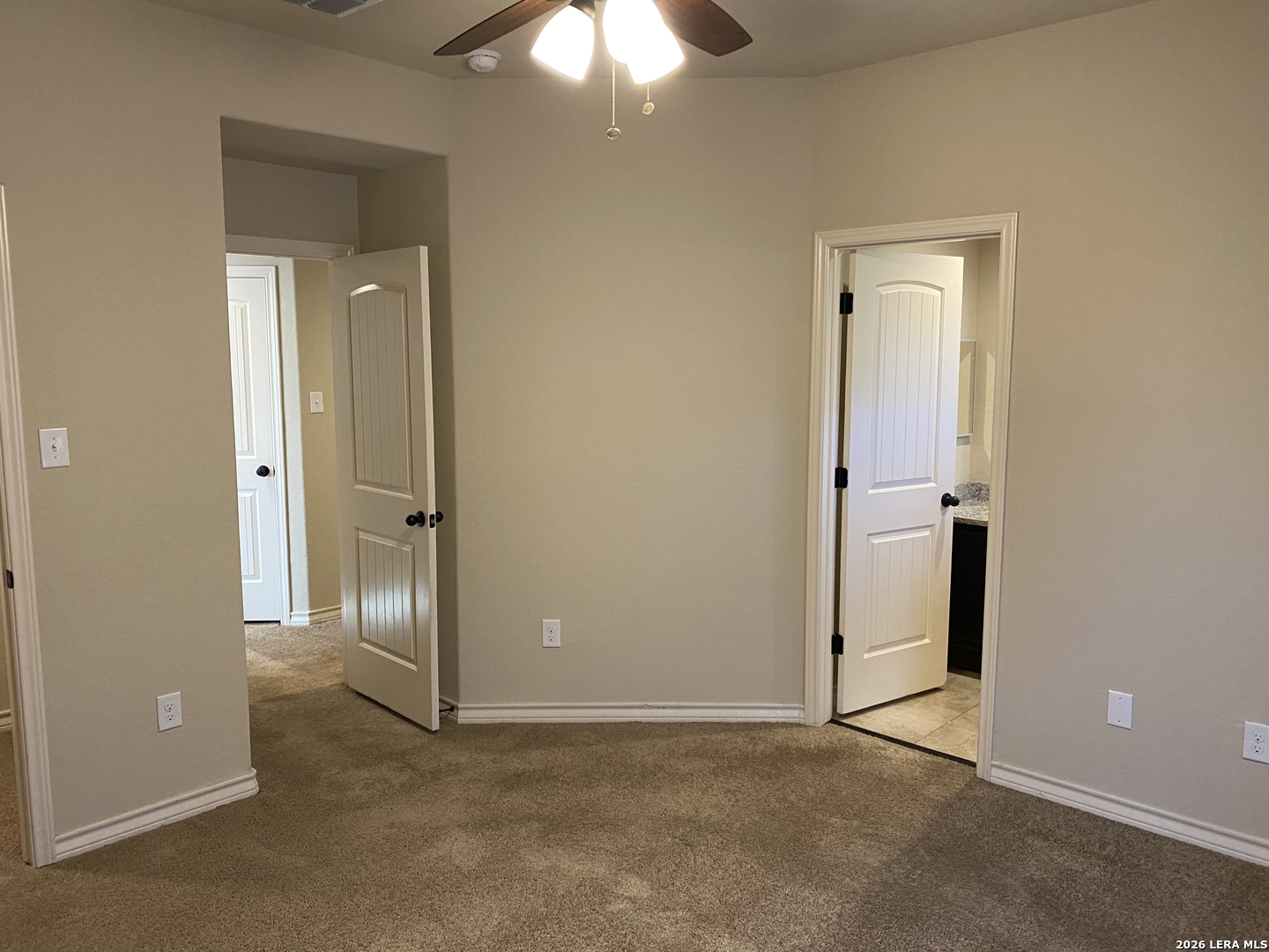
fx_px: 953
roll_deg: -0.2
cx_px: 634
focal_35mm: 26
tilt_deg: -6.8
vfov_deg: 53.1
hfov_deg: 67.3
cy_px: 476
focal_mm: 4.25
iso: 200
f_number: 1.8
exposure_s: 1/60
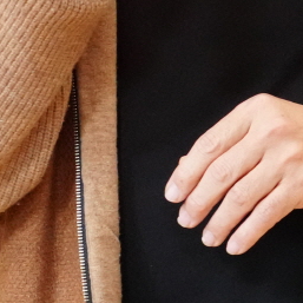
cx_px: 53
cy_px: -87
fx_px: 4308
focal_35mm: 435
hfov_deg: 4.0
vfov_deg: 4.0
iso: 6400
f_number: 4
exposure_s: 1/160
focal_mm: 73
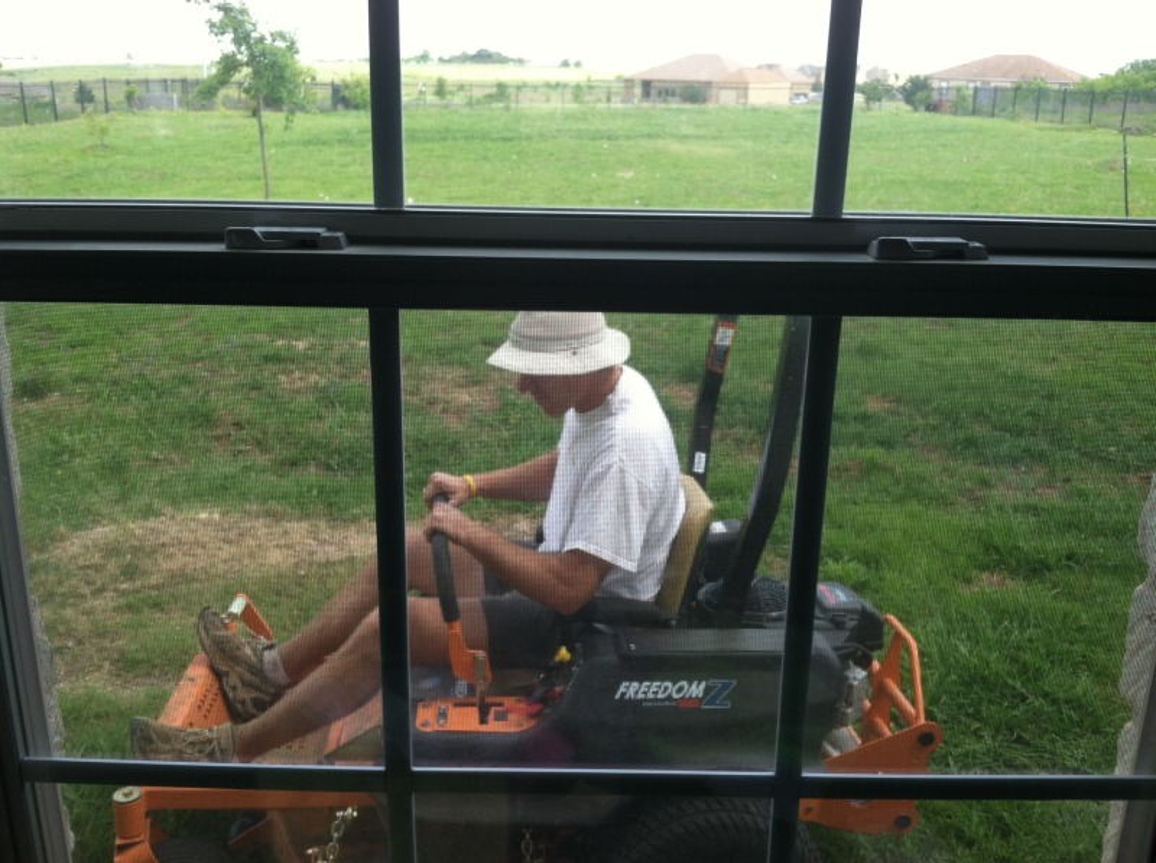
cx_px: 578
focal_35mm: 35
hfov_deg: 52.7
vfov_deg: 40.6
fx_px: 1167
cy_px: 432
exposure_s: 1/182
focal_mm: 3.85
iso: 80
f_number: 2.8
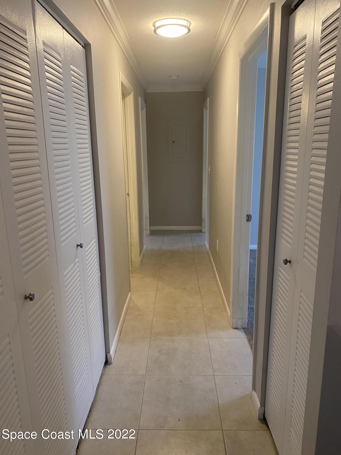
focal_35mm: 26
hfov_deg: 53.1
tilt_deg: -11.9
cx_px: 170
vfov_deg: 67.3
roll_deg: +1.6
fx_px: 341
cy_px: 228
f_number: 1.8
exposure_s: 1/60
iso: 100
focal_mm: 4.25
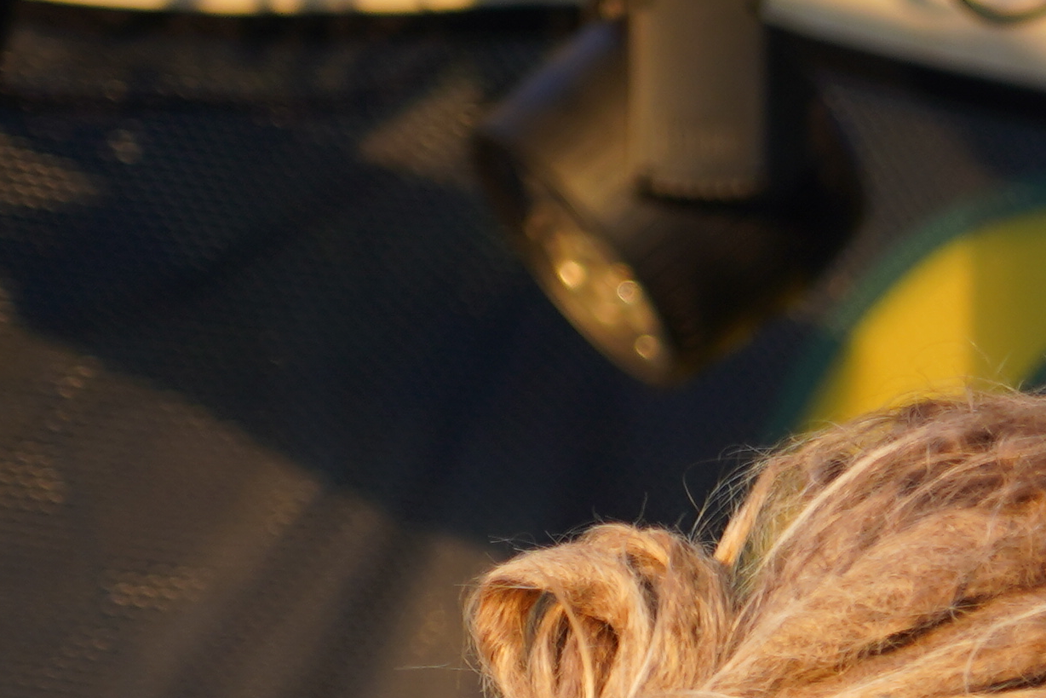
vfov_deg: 2.7
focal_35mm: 513
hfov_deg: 4.0
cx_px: 1699
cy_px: 871
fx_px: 14906
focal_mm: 105
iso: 200
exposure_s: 1/160
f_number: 4
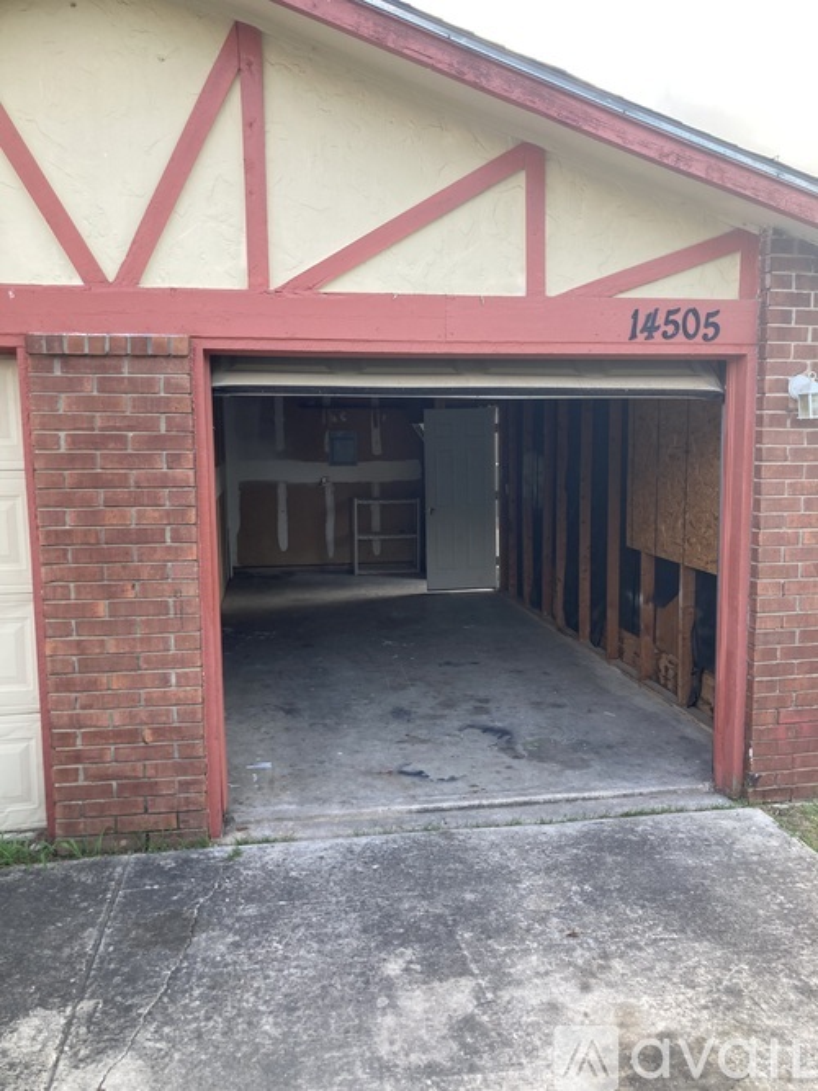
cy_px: 546
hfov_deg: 49.7
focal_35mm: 28
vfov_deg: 63.5
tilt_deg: -3.4
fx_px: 882
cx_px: 409
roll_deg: -1.6
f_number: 1.8
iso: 25
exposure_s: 1/120
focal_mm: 3.99
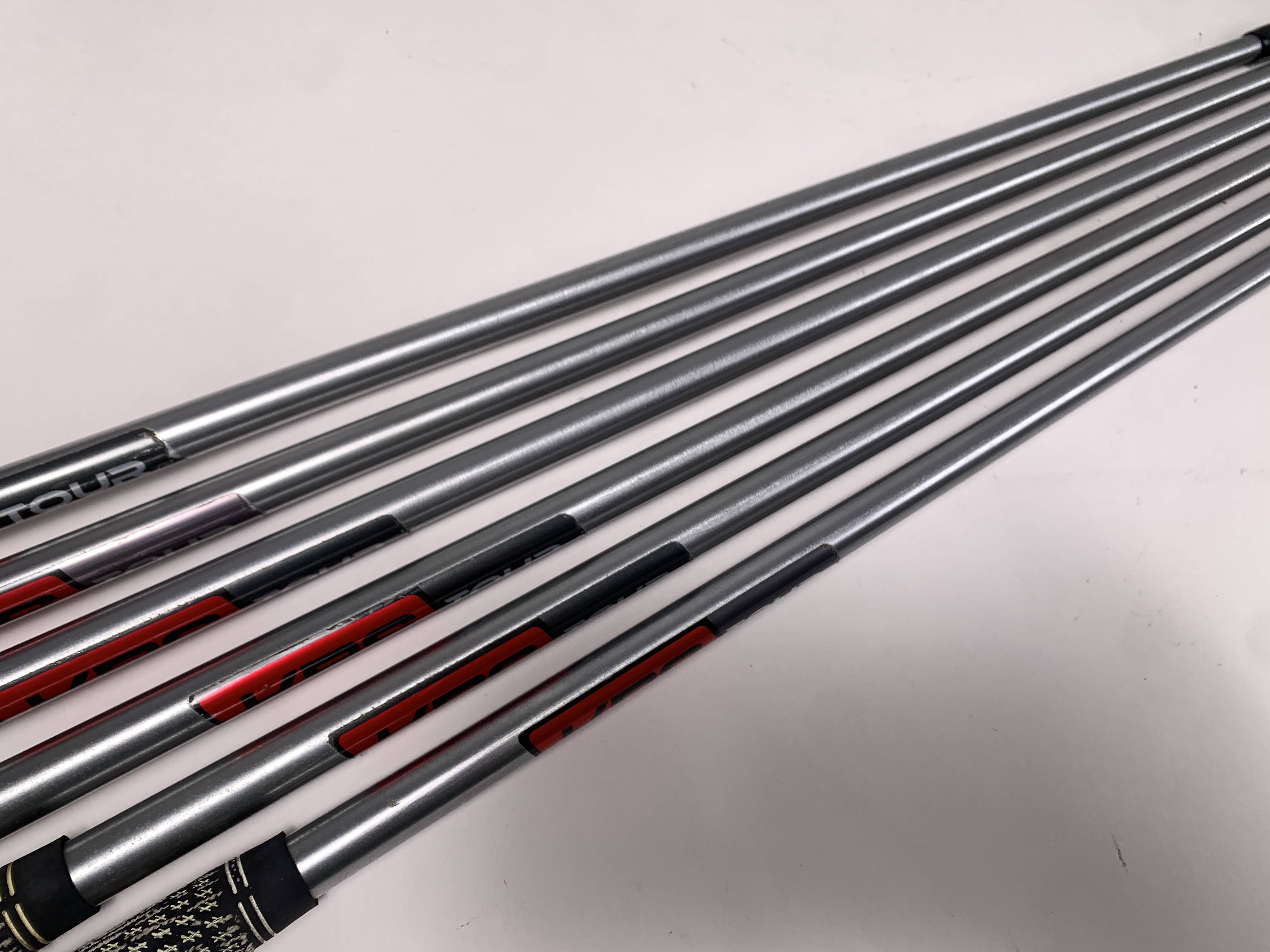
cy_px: 476
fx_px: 954
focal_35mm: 26
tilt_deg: -67.9
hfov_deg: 67.3
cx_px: 635
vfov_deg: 53.1
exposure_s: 1/264
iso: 25
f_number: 1.8
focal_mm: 4.25
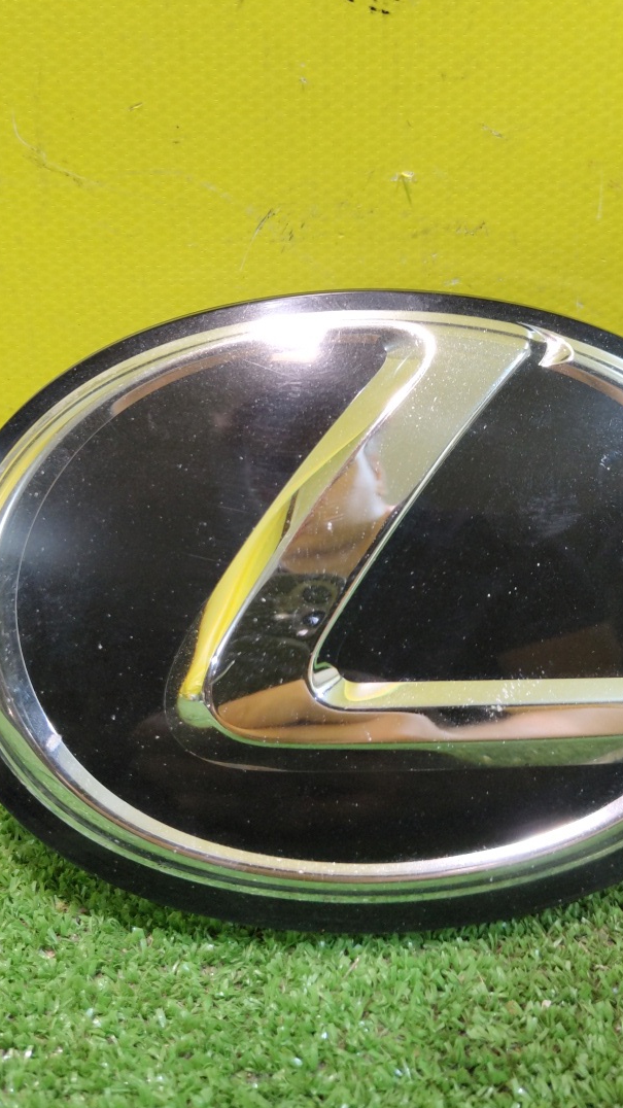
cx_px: 377
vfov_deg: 56.4
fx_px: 1028
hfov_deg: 33.6
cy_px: 468
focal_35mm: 35
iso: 193
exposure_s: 1/50
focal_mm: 5.59
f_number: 1.88
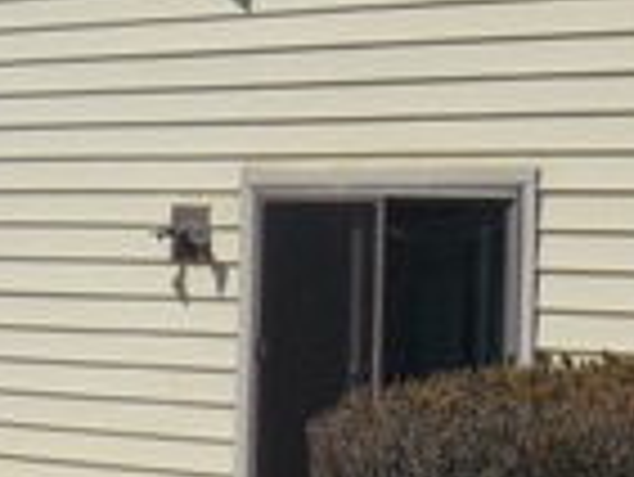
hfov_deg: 14.3
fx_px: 2493
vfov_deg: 10.9
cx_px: 49
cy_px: 266
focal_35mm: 136
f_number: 3.8
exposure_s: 1/1600
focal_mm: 5.3
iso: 125
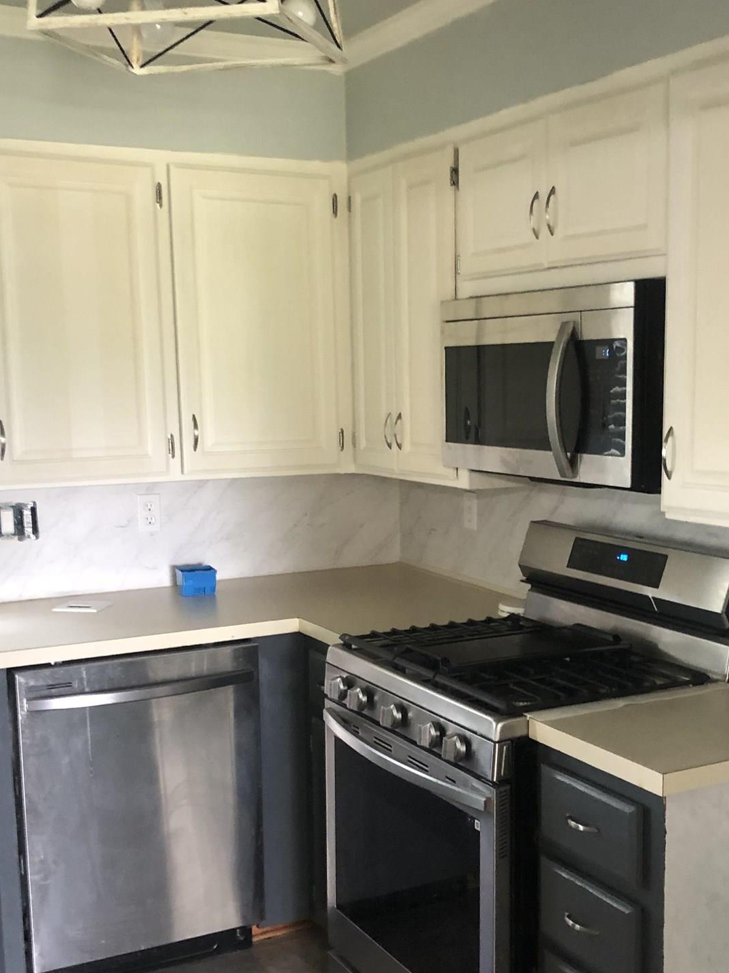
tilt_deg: -10.2
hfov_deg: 32.1
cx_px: 408
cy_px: 571
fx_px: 1264
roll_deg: +1.7
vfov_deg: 41.9
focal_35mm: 45
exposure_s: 1/8
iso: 100
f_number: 1.8
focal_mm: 3.99
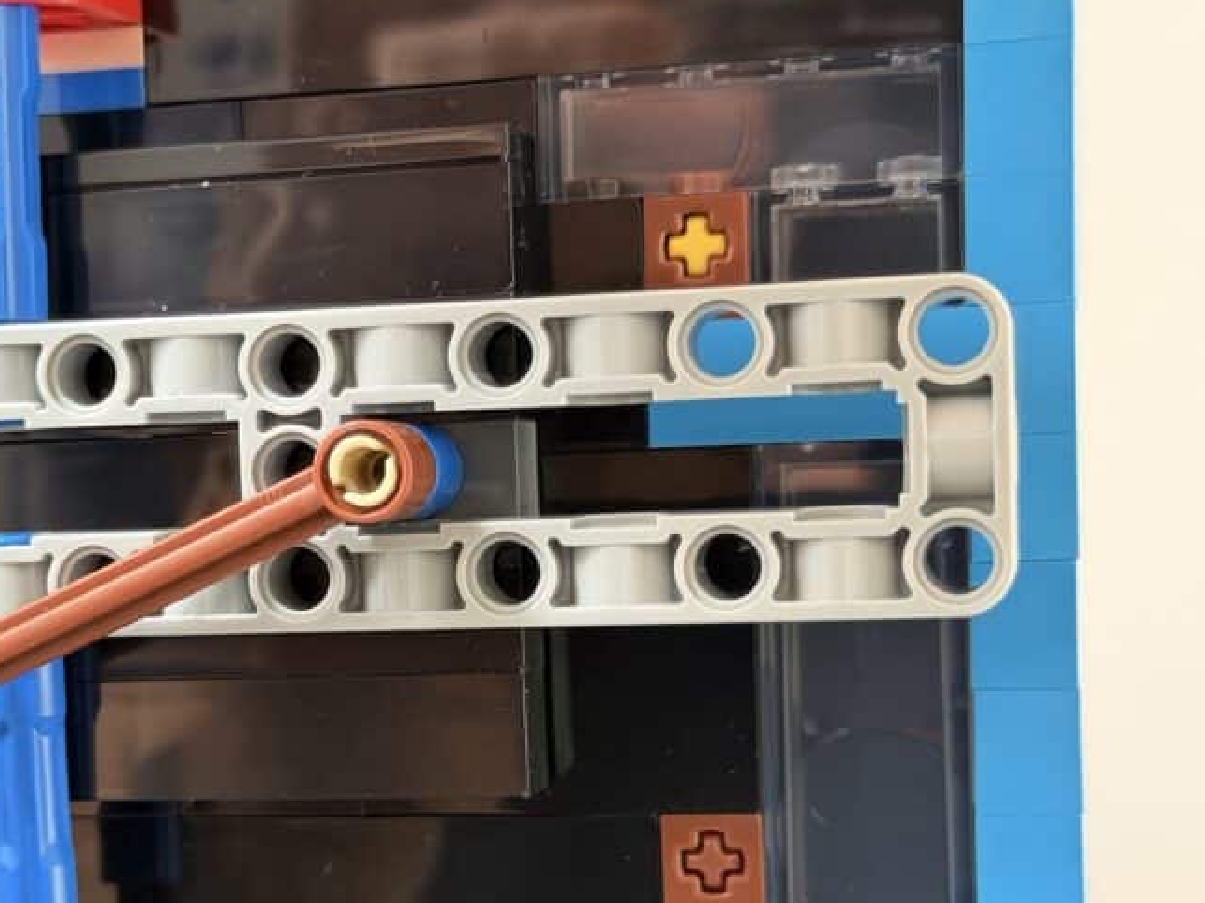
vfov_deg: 19.3
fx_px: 2645
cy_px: 639
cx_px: 332
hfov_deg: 25.4
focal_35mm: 76
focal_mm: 6.76
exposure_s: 1/40
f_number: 1.78
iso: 400
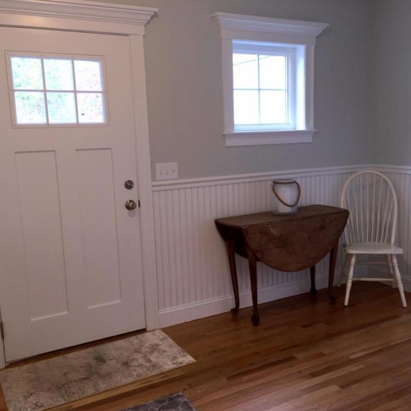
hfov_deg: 47.1
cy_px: 208
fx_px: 470
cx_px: 238
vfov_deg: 47.2
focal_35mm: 35
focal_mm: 4.15
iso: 32
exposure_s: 1/31
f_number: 2.2
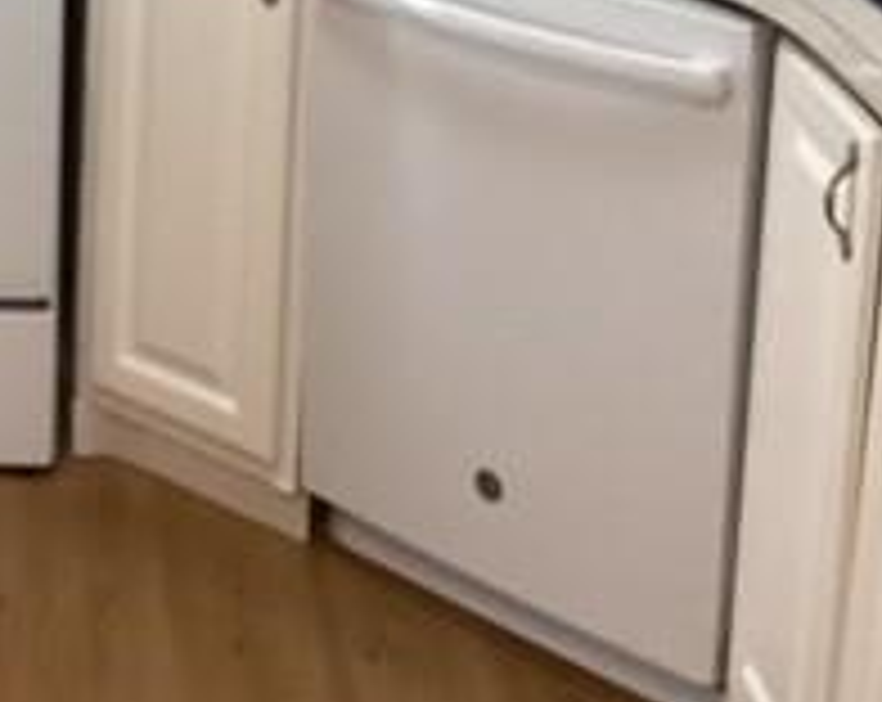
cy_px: -198
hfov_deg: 18.8
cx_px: -45
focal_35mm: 99
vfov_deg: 14.8
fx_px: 2579
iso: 160
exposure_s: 1/60
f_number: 2.4
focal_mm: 3.3
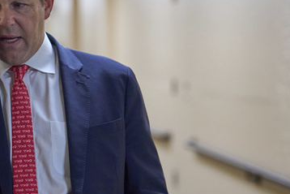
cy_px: 132
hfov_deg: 14.1
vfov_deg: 9.6
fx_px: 1152
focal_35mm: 143
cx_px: -14
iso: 1600
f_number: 1.4
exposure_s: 1/500
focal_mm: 50
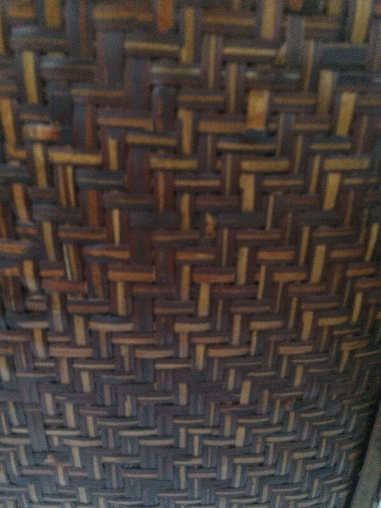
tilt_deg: -28.9
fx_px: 426
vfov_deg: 61.7
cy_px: 254
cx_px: 190
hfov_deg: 48.2
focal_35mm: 29
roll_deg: -1.9
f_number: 2.2
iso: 1000
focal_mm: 4.15
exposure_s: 1/17
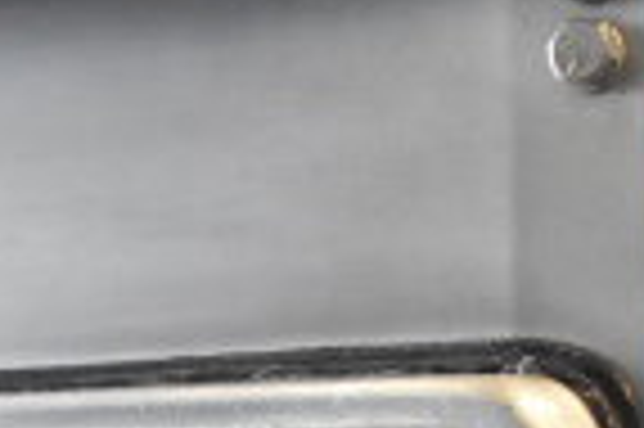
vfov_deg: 8.4
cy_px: 854
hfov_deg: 13.0
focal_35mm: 154
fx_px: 2752
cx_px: -162
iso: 6400
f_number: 6.3
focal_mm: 24
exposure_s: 1/160
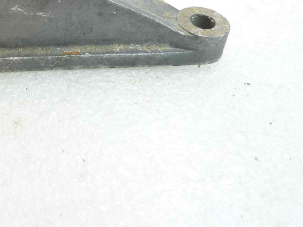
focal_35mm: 52
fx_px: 455
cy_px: 13
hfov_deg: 34.2
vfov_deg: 26.9
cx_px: 16
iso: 80
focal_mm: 4.1
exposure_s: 1/13
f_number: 3.3
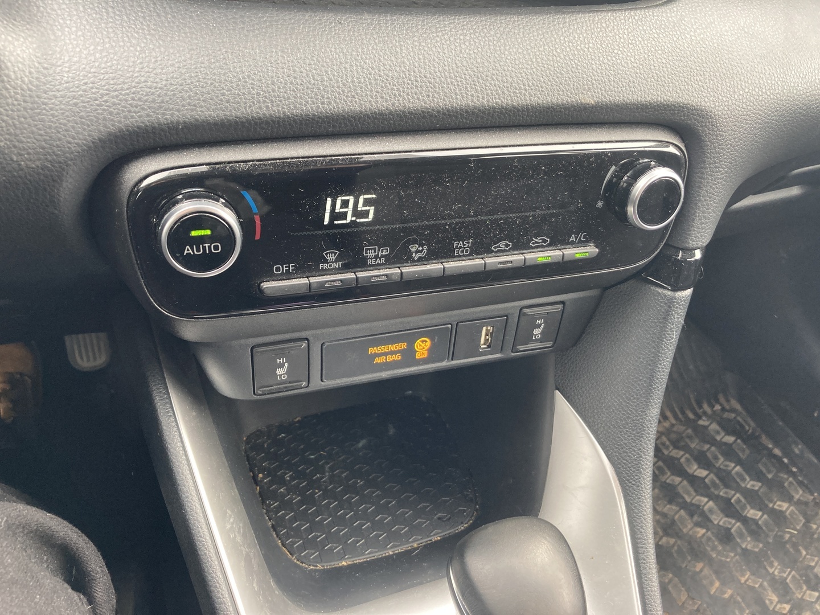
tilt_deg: -40.1
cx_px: 410
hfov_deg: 63.4
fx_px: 663
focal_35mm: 28
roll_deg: -8.4
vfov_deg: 49.7
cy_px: 308
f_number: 1.8
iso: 80
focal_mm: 3.99
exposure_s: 1/66
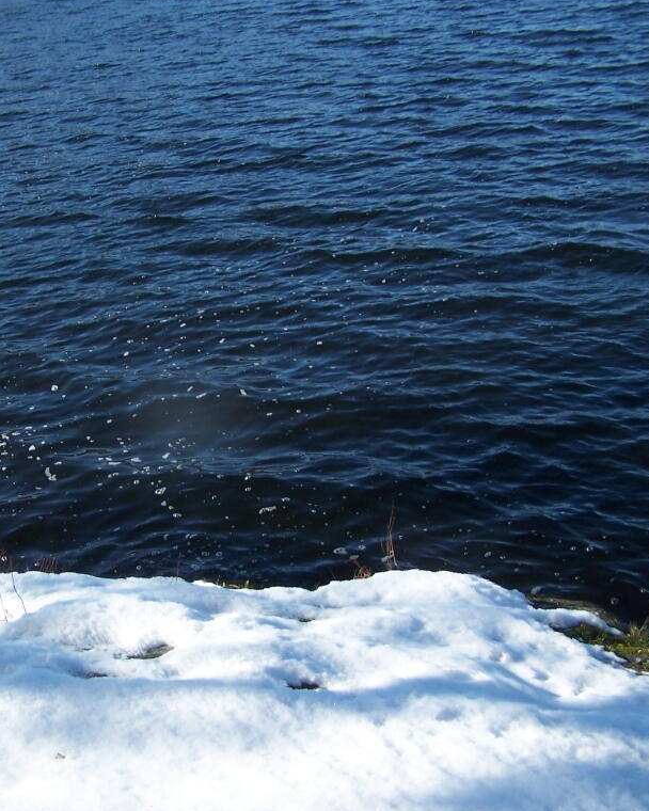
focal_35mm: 50
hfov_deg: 30.0
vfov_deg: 37.3
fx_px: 1200
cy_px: 404
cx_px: 204
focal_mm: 6.3
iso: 80
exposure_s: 1/800
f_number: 2.8
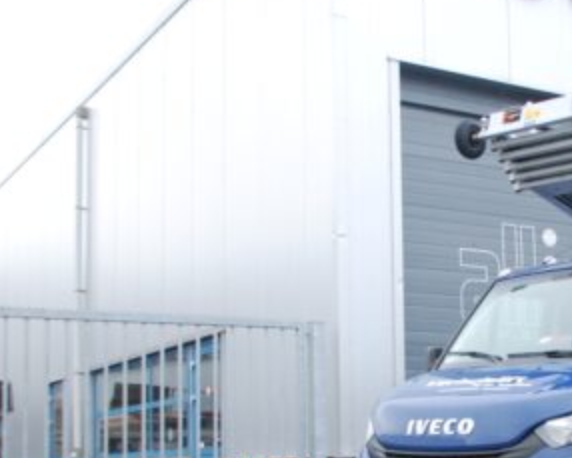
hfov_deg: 28.3
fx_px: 1101
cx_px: 484
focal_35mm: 65
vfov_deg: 23.1
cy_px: 372
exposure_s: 1/80
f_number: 4.5
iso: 200
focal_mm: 22
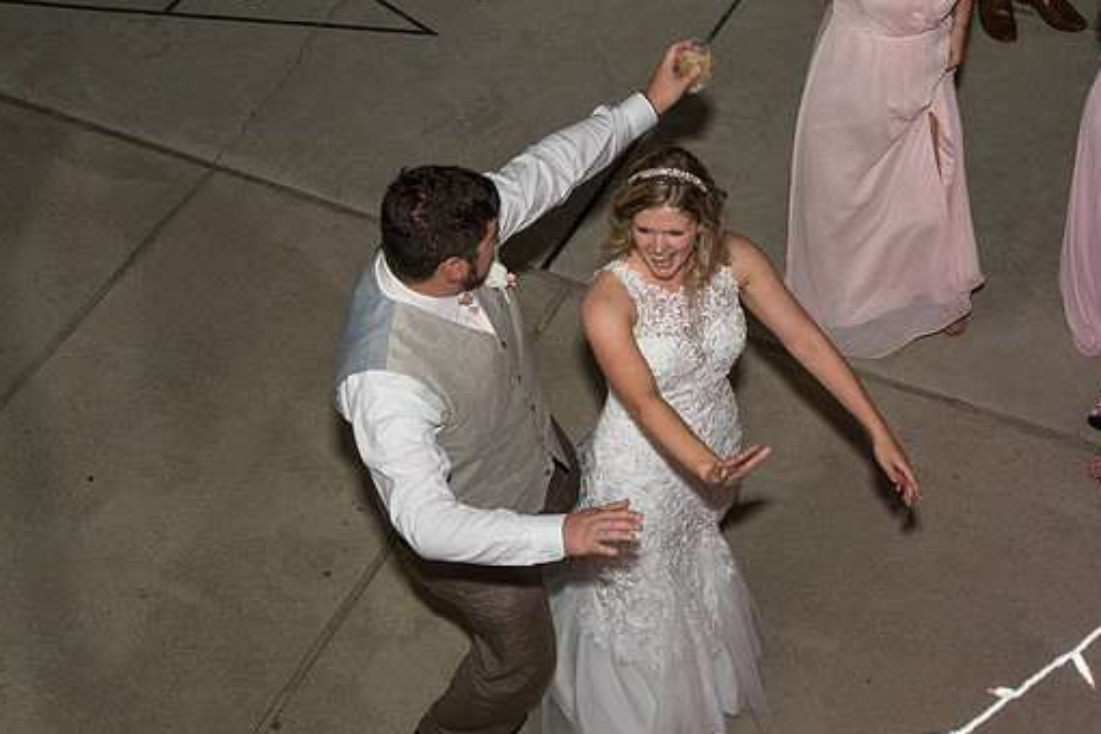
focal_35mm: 62
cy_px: 469
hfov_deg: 32.4
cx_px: 580
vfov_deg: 21.9
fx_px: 1896
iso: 2000
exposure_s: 1/80
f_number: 7.1
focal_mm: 31
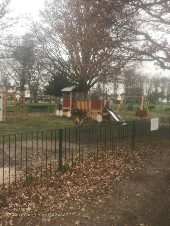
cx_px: 85
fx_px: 190
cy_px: 113
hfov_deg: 48.2
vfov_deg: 61.7
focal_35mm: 29
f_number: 2.2
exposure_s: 1/50
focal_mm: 4.15
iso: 25
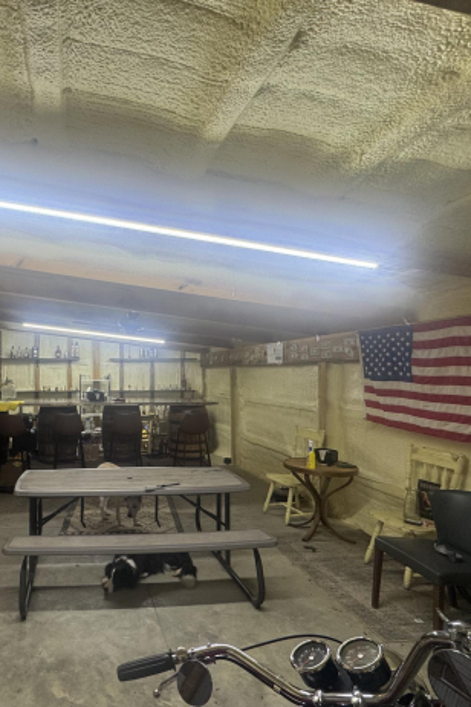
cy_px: 367
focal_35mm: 21
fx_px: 412
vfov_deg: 81.2
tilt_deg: +0.1
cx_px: 114
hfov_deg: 56.4
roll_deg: +0.4
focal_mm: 2.22
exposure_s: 1/120
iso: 100
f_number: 2.2
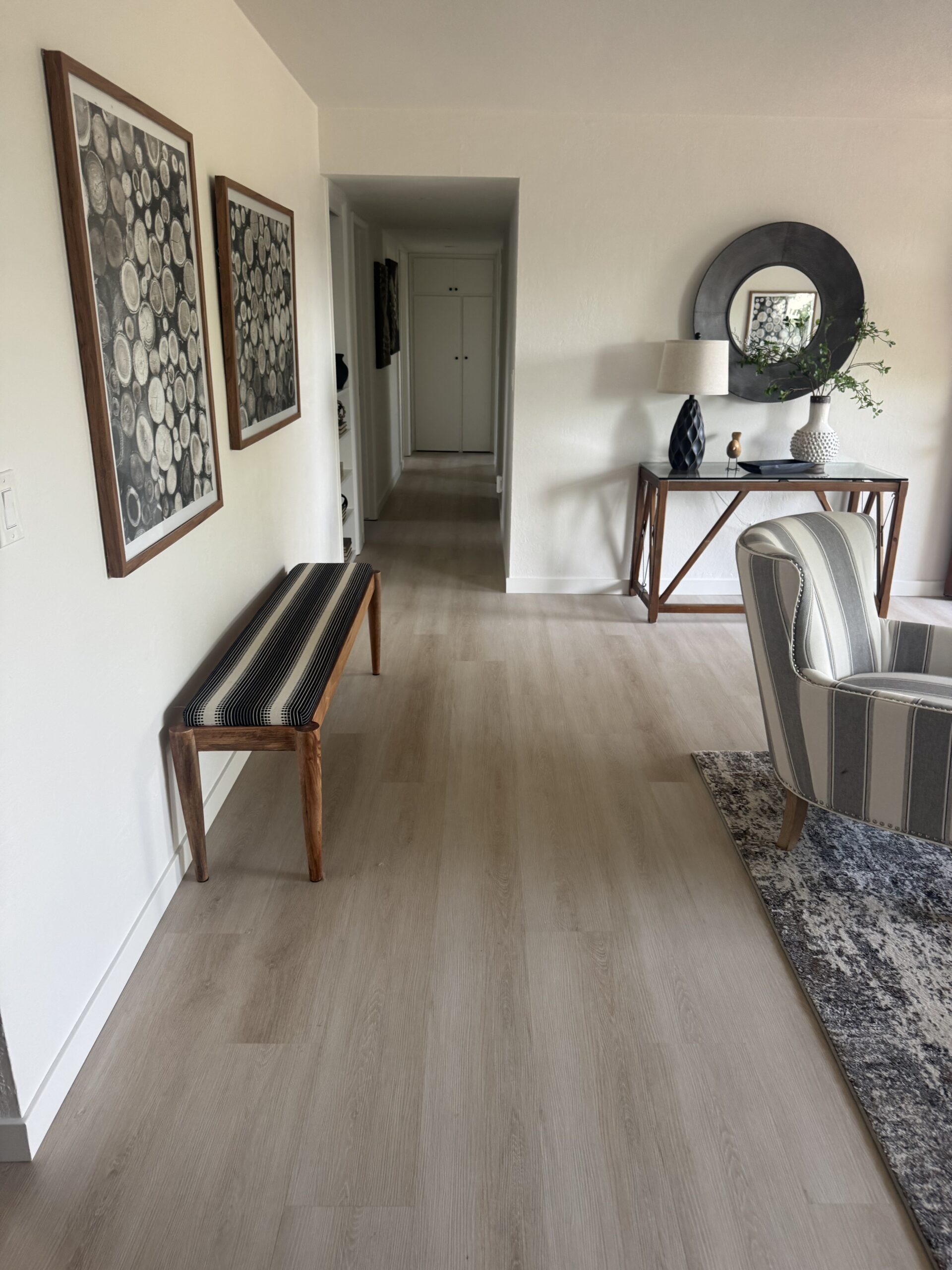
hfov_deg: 56.8
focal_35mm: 24
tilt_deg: -18.3
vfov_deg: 71.6
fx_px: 880
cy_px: 635
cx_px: 476
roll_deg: +2.6
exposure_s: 1/121
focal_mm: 6.76
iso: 200
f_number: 1.78
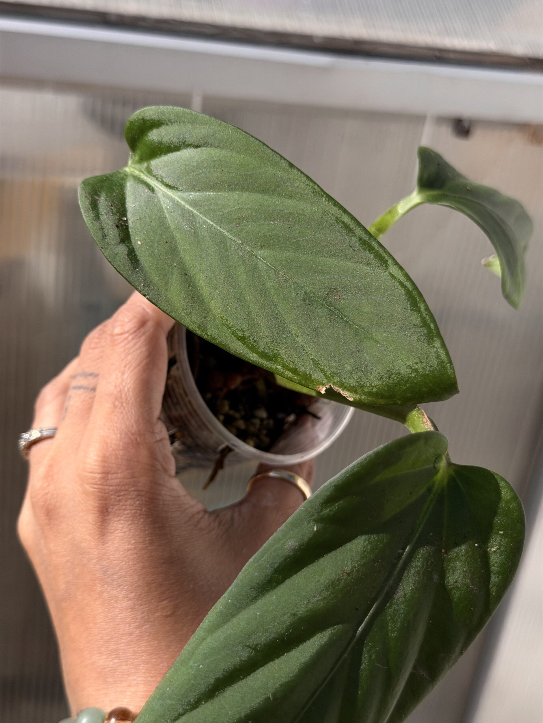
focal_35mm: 48
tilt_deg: -27.0
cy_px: 362
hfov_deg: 30.3
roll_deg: -10.3
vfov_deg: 39.7
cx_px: 272
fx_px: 1004
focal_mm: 6.76
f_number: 1.78
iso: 64
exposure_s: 1/4878
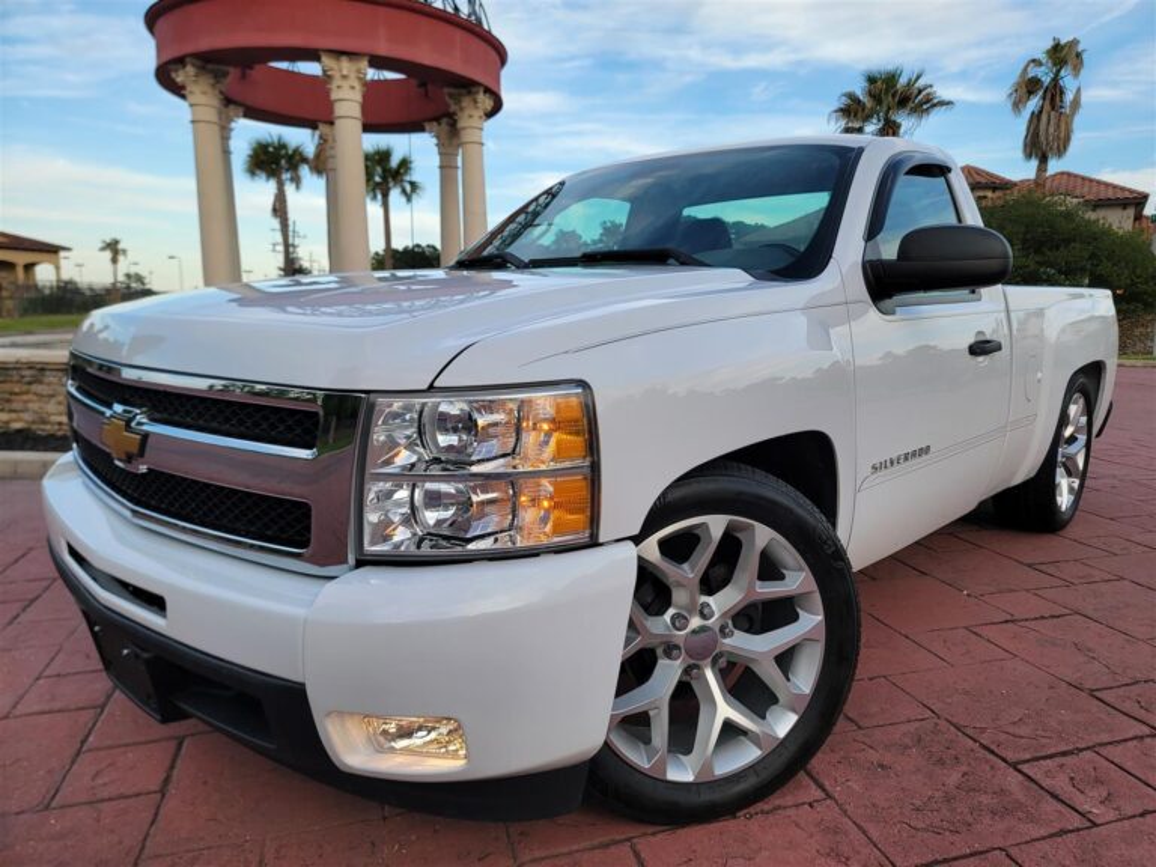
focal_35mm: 24
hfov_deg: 71.6
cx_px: 578
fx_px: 801
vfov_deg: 56.8
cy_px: 434
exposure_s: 1/246
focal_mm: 6.7
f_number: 1.8
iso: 16
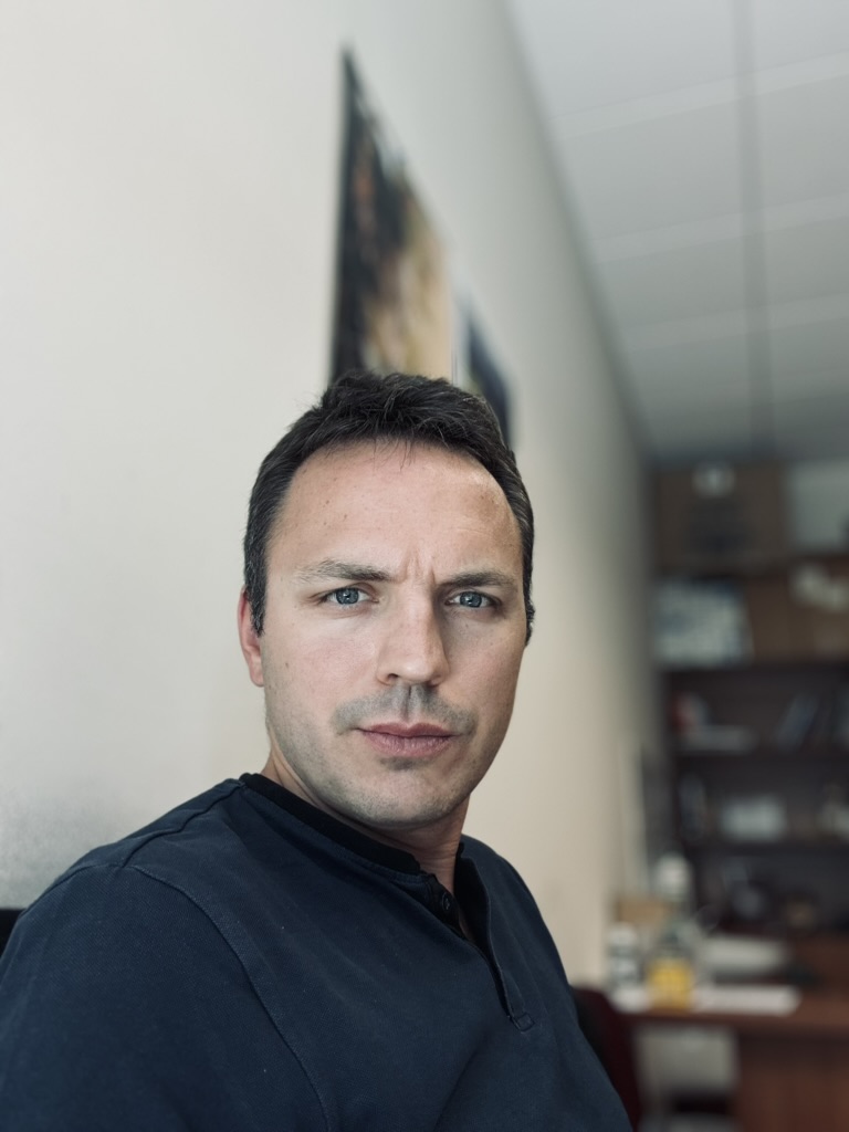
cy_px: 566
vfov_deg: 60.0
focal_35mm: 30
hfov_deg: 46.8
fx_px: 981
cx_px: 424
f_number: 1.9
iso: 80
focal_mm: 2.69
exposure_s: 1/117
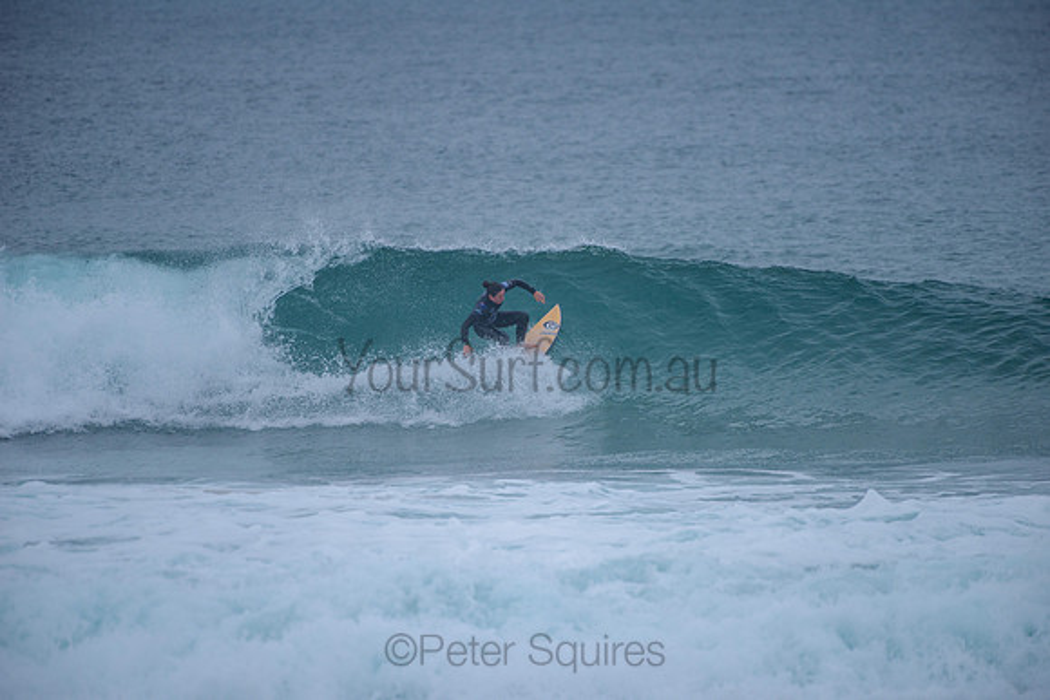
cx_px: 525
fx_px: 14586
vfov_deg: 2.8
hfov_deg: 4.1
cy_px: 350
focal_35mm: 500
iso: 320
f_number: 5.6
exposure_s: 1/2000
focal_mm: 500
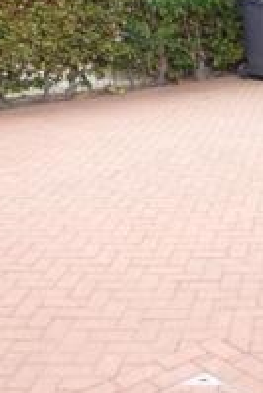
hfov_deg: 18.0
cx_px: 292
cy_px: 90
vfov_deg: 27.2
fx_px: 799
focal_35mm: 73
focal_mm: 4.3
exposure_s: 1/125
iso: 100
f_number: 3.3
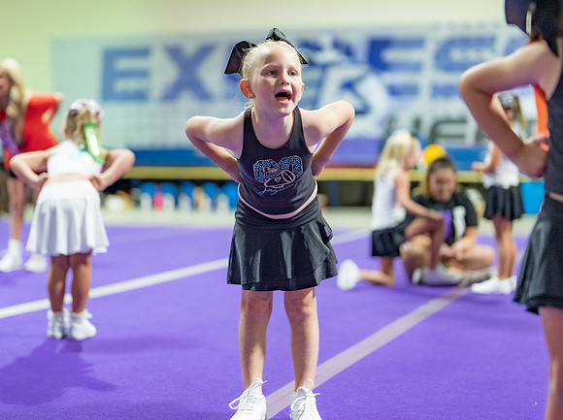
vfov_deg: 20.5
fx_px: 1161
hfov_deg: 27.2
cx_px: 257
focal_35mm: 72
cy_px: 163
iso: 800
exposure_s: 1/320
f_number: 1.2
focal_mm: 50
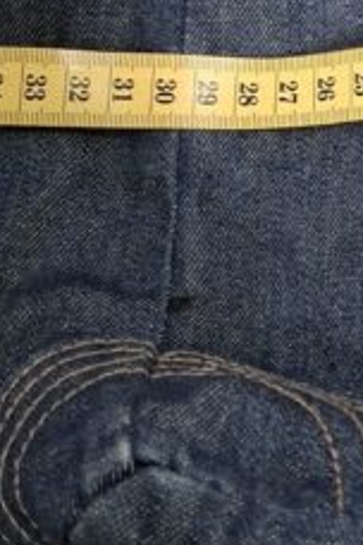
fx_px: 1270
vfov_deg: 23.3
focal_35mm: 84
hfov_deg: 14.4
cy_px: 22
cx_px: 640
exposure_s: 1/33
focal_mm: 5.54
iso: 320
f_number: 1.8
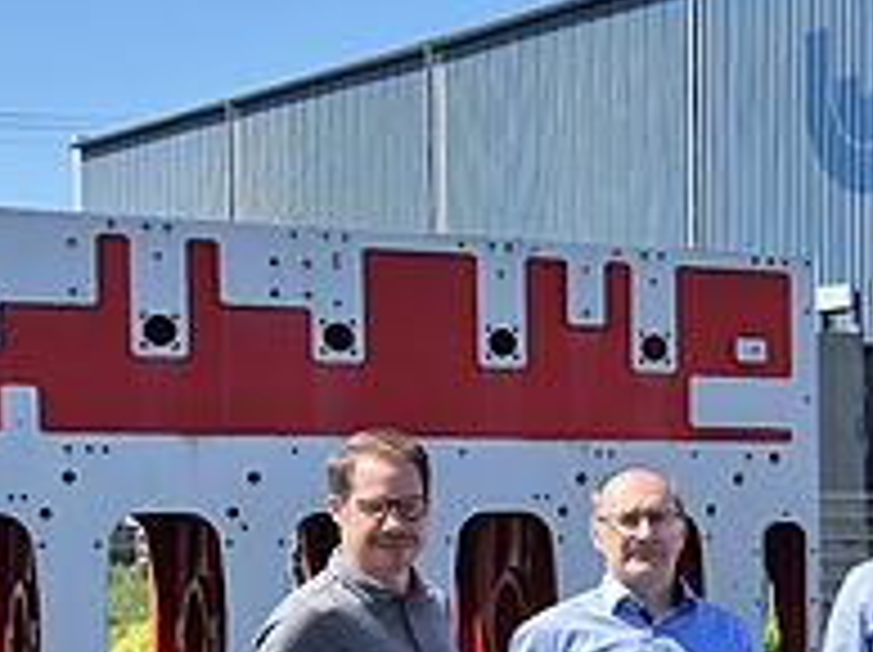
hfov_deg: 19.0
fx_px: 2393
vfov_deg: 15.4
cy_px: 585
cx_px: 1170
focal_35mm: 95
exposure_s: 1/1212
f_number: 1.8
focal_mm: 5.4
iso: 25
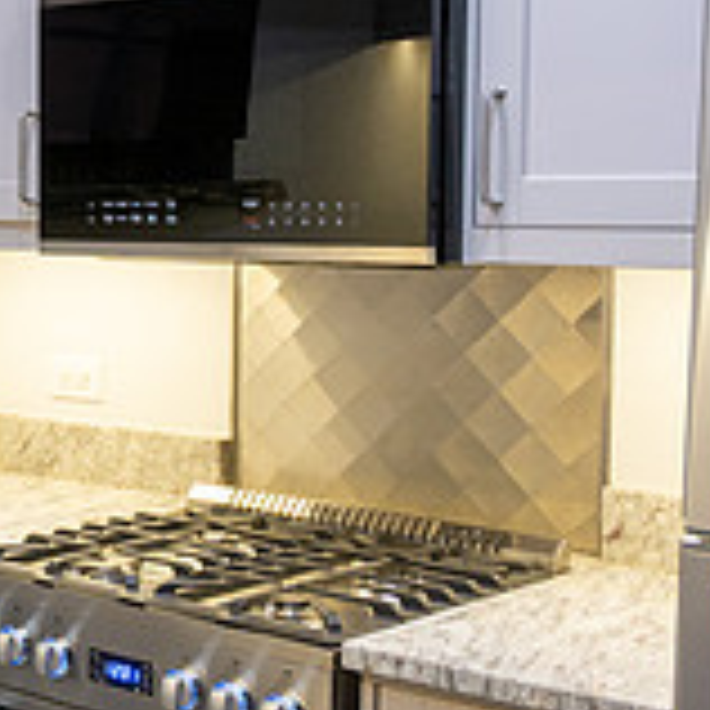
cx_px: -153
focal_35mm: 75
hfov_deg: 21.4
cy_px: 351
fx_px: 1740
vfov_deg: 23.1
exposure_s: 1/80
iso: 640
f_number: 4
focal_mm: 24
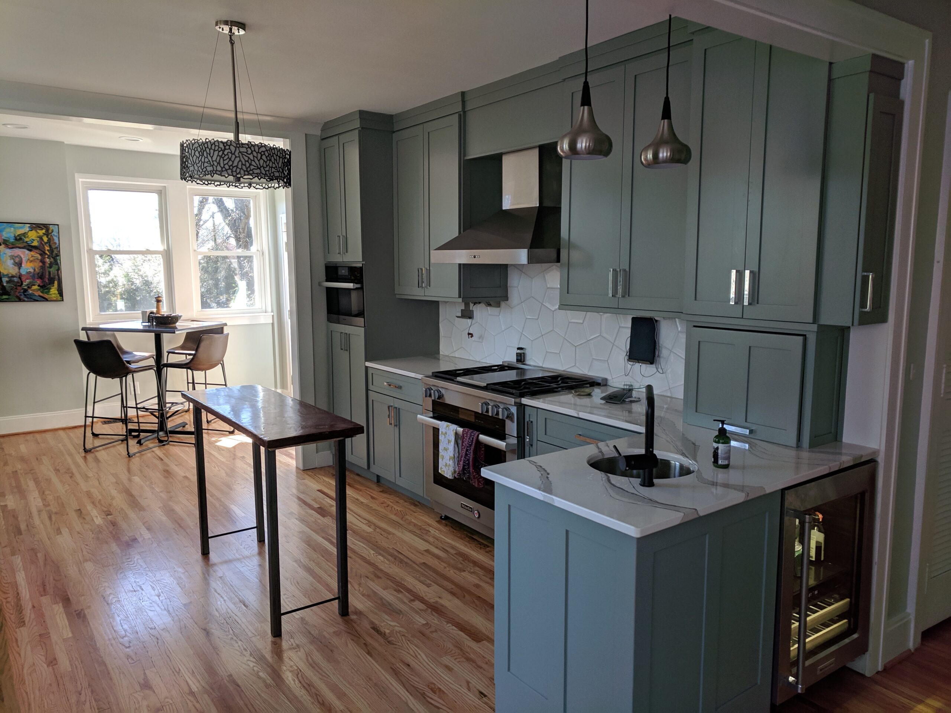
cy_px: 356
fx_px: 714
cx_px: 476
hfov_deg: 67.3
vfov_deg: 53.1
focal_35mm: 26
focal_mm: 4.67
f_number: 2
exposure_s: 1/120
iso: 80
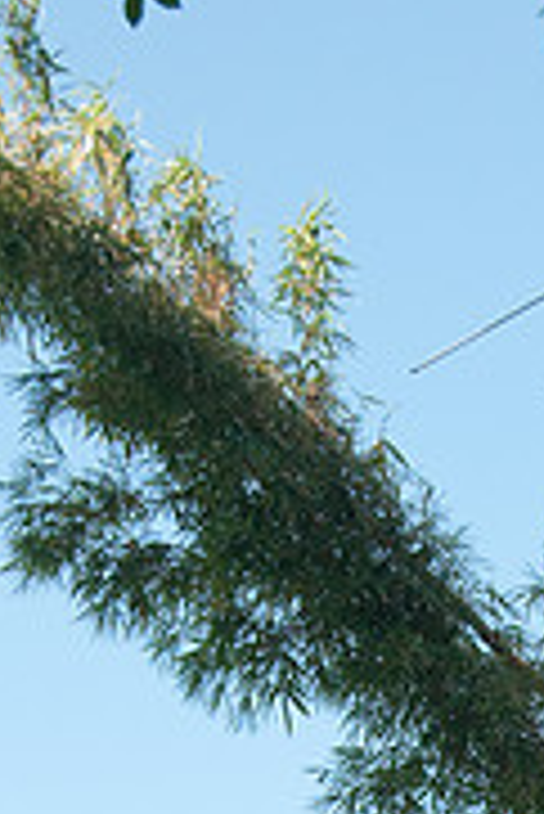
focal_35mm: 130
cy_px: 994
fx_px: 2946
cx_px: 519
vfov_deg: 15.1
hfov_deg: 10.5
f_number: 5.6
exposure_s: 1/200
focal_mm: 35
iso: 200
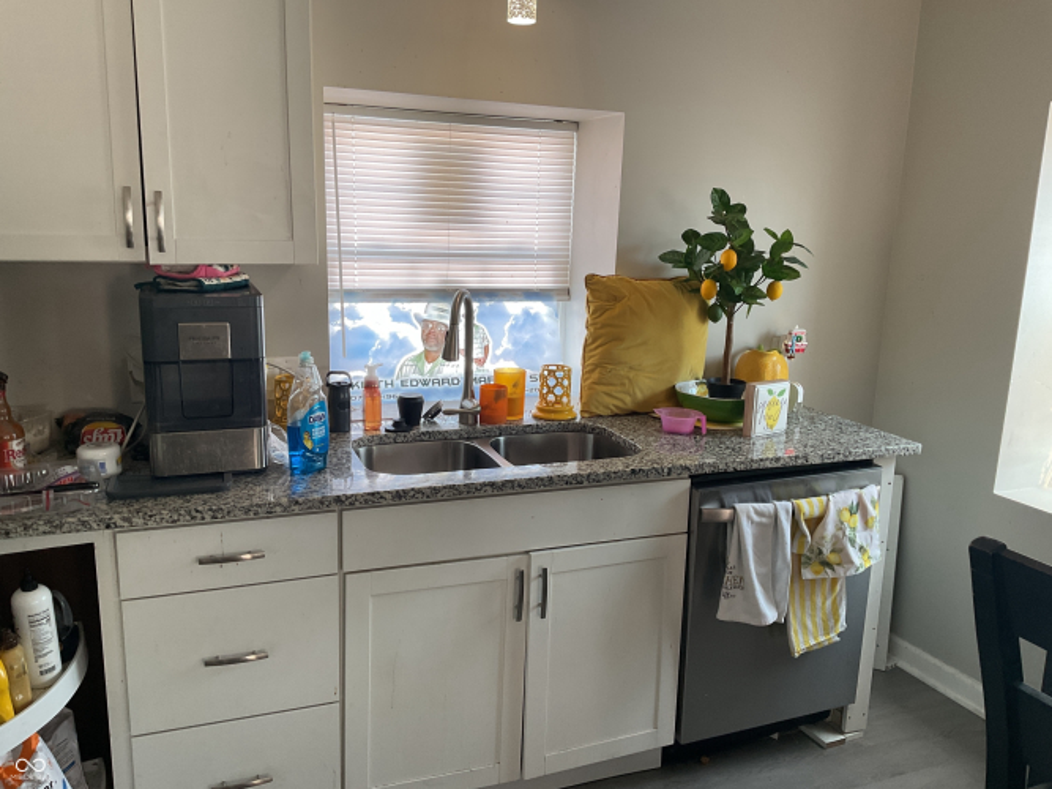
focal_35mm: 29
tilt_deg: -11.3
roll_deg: -2.3
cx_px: 526
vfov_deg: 48.2
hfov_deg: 61.7
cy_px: 394
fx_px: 881
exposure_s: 1/60
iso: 40
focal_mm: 3
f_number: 1.8
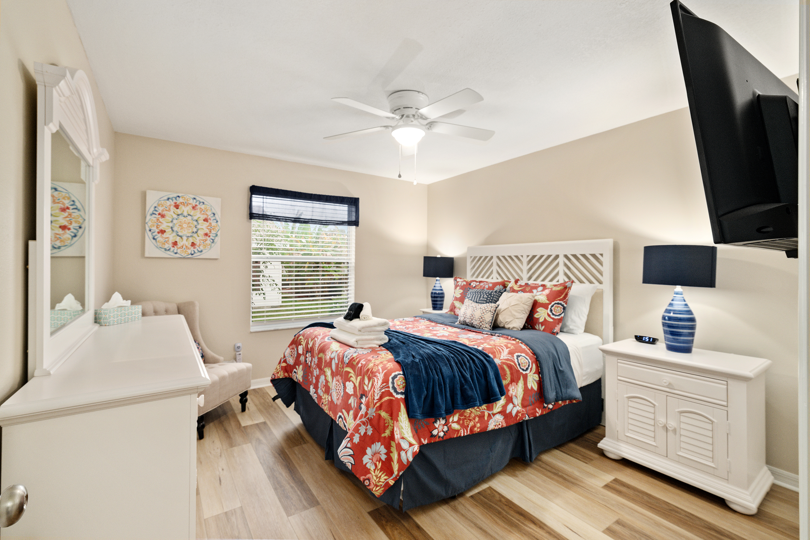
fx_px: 360
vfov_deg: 73.8
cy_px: 270
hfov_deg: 96.7
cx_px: 405
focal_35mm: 16
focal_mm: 16
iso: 500
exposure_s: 1/10
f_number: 8
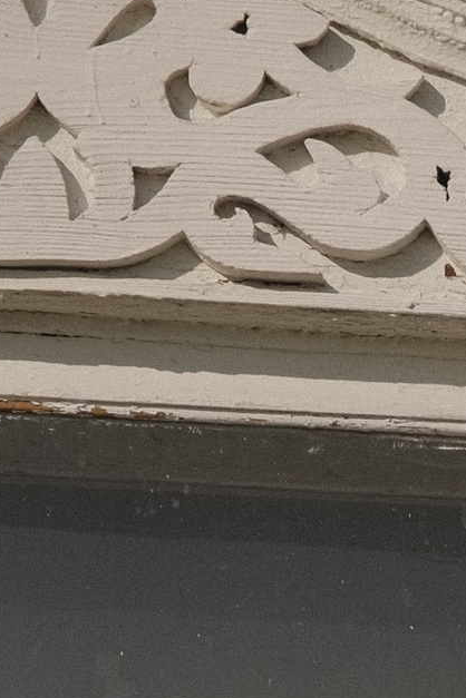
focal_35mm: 386
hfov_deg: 3.5
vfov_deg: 5.1
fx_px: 7494
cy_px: 2130
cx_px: 1250
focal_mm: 42
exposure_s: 1/4000
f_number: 5
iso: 320
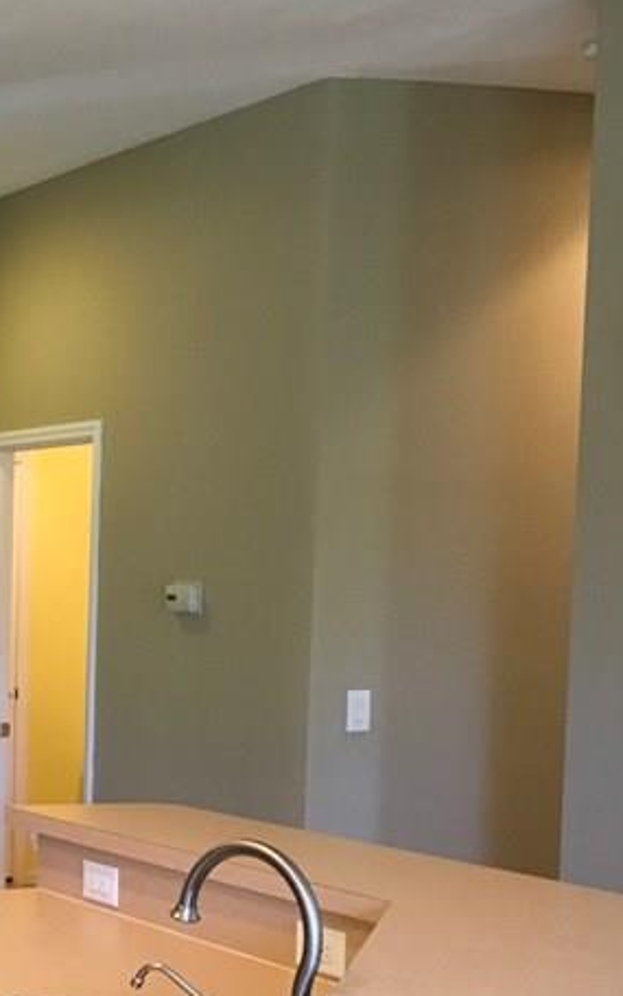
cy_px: 725
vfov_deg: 29.4
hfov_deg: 16.1
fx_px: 1874
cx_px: -477
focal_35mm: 69
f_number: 2.2
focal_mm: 4.15
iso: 125
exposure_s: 1/30
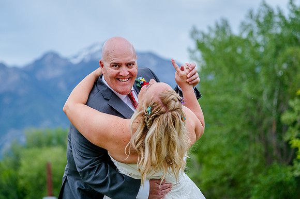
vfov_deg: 10.2
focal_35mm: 134
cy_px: 88
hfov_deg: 15.3
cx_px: 148
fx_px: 1117
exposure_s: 1/500
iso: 640
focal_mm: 120
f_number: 4
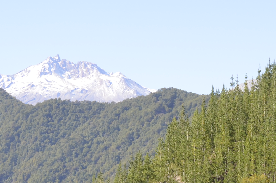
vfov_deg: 8.1
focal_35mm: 167
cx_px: 209
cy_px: 213
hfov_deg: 12.3
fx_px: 1278
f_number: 8
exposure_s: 1/250
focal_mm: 40
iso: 200
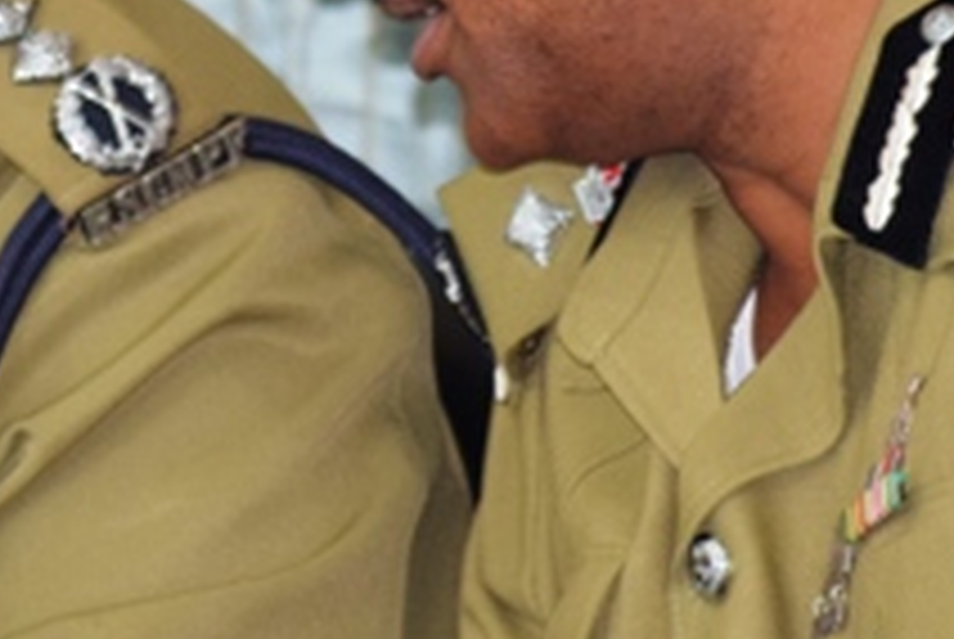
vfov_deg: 2.4
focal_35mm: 566
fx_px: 15007
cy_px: 38
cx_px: 369
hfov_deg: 3.6
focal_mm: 125
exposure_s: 1/60
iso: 900
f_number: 4.8
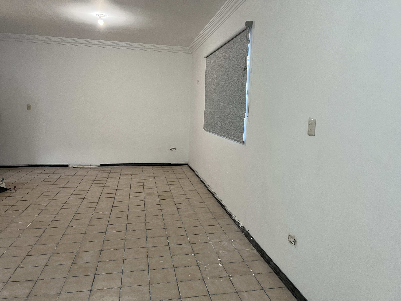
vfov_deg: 53.1
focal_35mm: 26
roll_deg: -0.3
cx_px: 200
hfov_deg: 67.3
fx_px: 301
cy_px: 150
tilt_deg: -7.6
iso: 125
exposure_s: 1/60
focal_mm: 5.7
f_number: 1.5
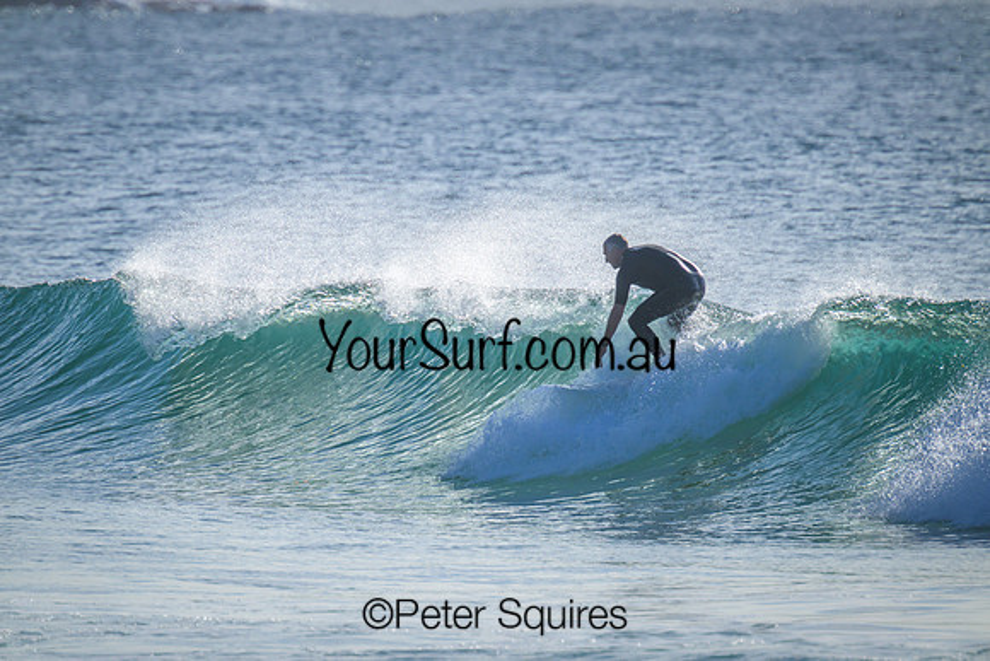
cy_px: 330
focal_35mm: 800
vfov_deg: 1.7
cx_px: 495
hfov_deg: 2.6
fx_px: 22004
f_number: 11
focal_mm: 800
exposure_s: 1/2500
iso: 720
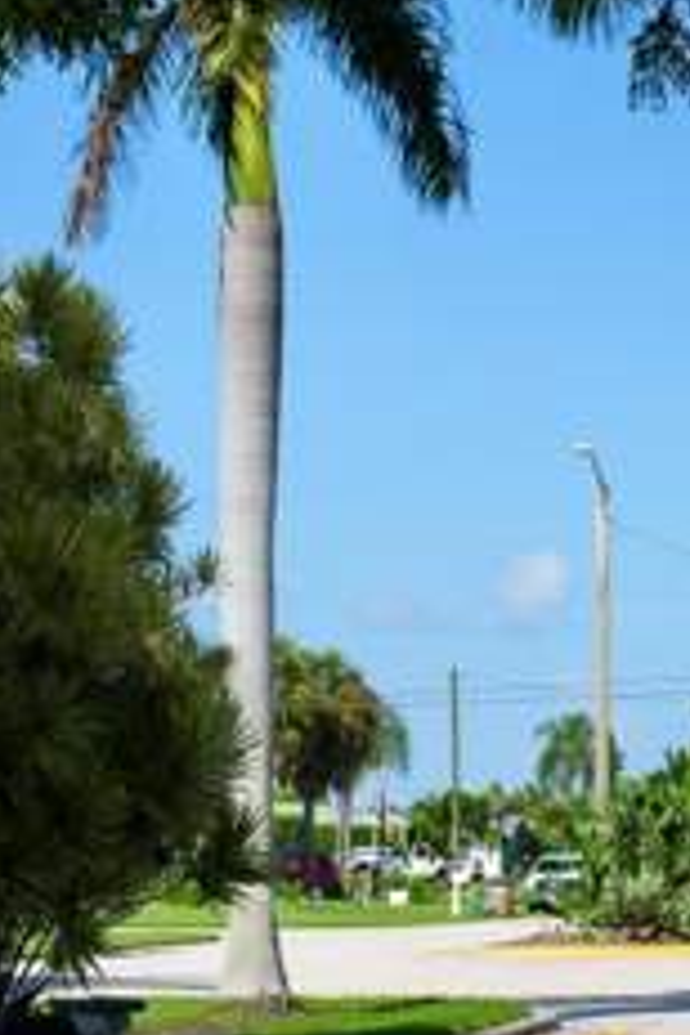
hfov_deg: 10.5
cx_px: 341
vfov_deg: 15.6
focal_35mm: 131
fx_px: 3766
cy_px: 627
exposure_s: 1/800
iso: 100
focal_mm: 63
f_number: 5.6
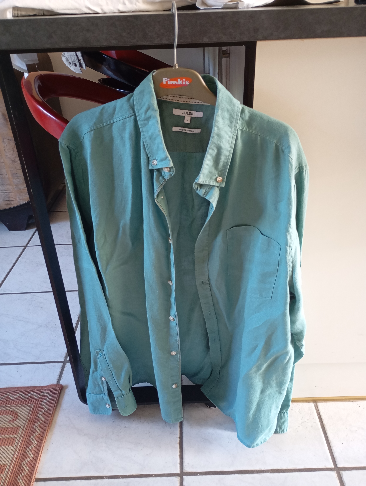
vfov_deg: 63.4
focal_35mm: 28
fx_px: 394
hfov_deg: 49.9
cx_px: 183
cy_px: 243
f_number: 1.8
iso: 1453
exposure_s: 1/33.3
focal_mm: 4.27
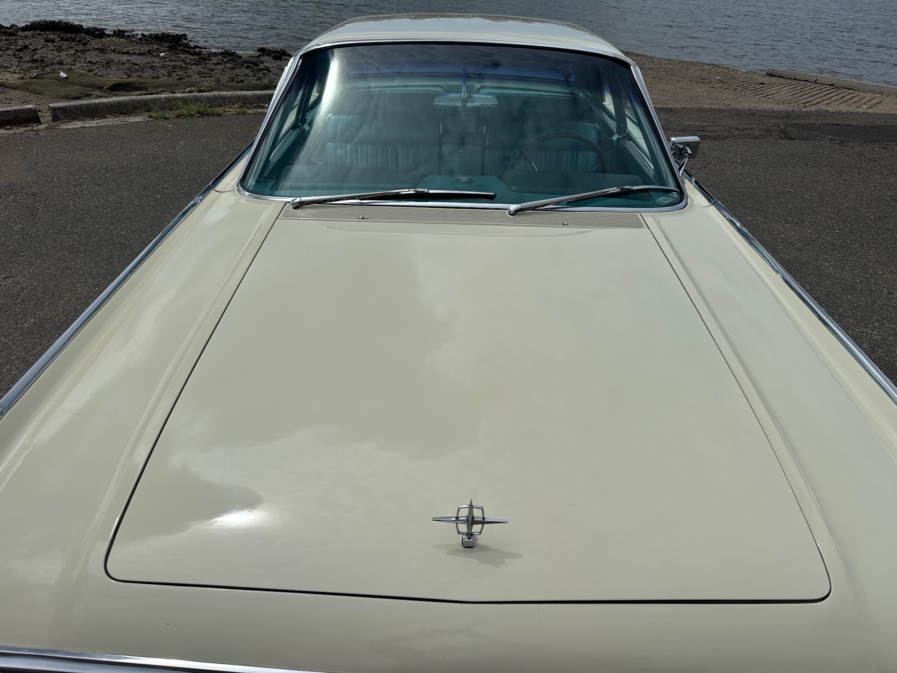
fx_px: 622
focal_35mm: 24
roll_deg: -2.7
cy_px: 336
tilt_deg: -31.4
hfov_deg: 71.6
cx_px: 448
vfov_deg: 56.8
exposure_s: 1/15152
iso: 64
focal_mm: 6.76
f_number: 1.78
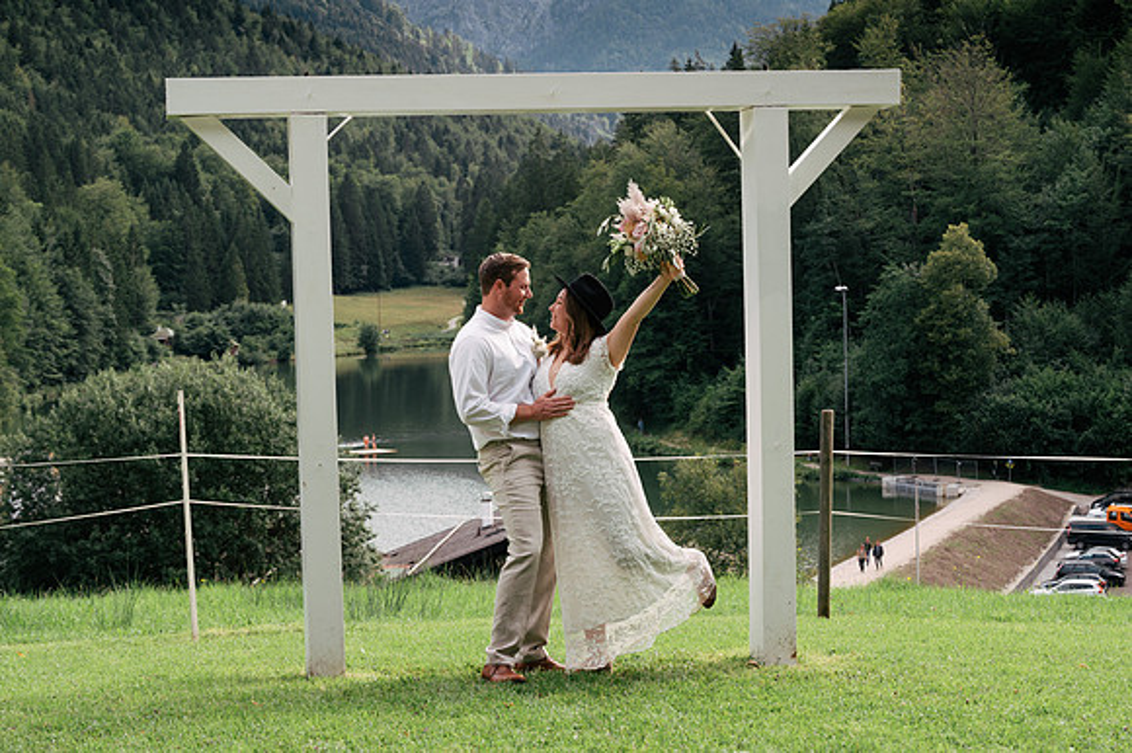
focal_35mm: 70
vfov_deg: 19.4
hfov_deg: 28.9
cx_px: 566
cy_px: 376
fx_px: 2200
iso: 500
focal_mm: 70
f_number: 10
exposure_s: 1/250
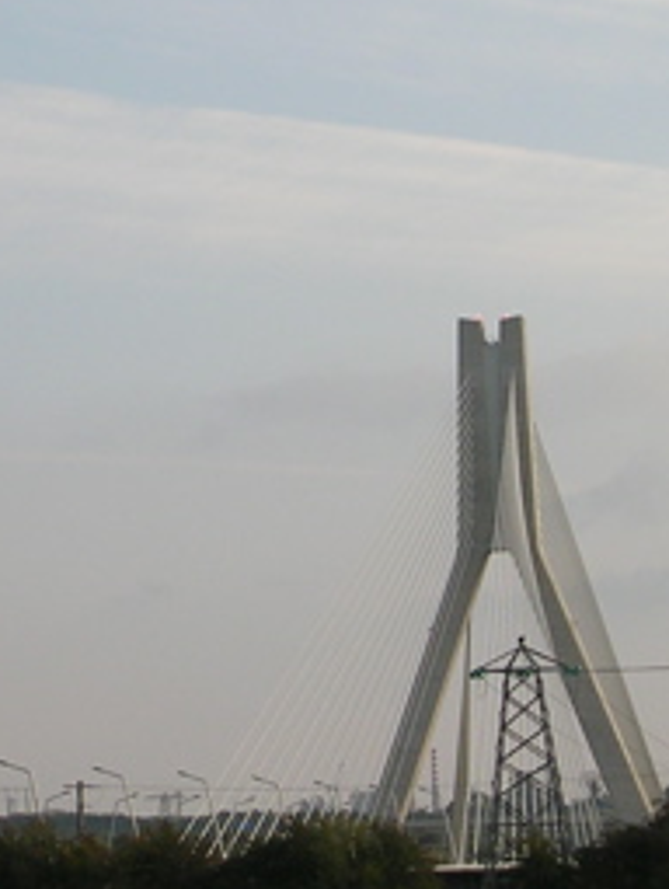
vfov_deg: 9.7
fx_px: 5218
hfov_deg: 7.3
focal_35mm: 203
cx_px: 136
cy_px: 502
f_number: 4
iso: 50
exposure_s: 1/424
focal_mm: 12.3
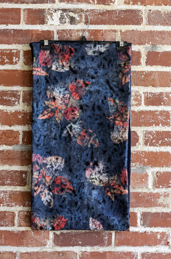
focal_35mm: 85
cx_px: 86
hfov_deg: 16.0
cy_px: 130
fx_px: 608
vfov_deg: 24.0
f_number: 4
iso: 4000
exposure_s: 1/2000
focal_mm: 85
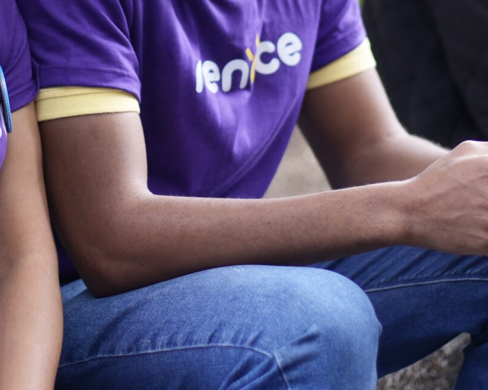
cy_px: -32
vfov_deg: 10.3
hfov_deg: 13.0
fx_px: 2137
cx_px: 142
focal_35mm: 148
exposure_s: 1/500
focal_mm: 50
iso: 160
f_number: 1.8
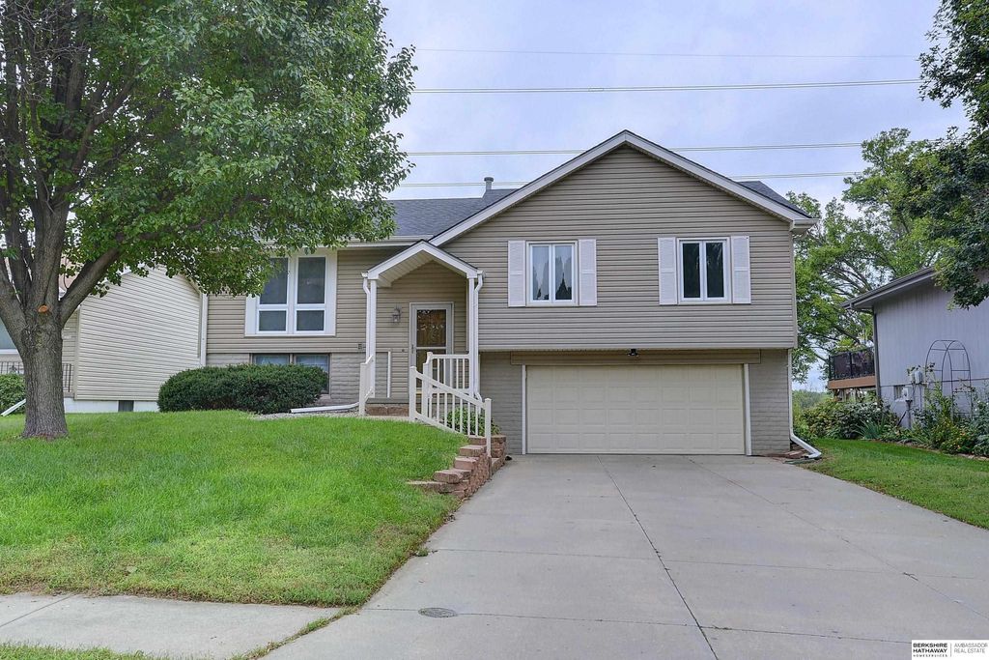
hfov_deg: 69.4
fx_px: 714
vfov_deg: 49.6
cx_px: 494
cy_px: 330
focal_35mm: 26
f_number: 16
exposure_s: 1/25
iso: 125
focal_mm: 26
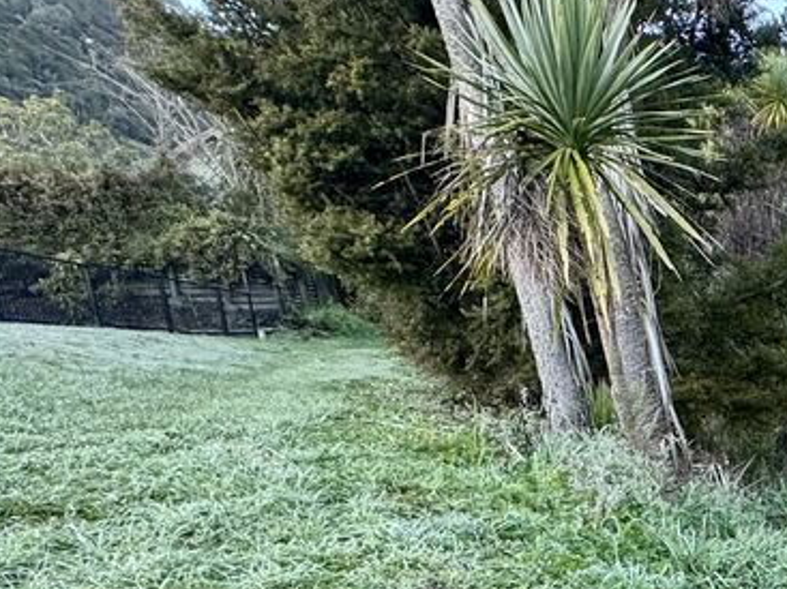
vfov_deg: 30.3
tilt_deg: -10.6
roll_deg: +2.5
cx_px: 1021
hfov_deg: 32.4
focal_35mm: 44
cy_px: 604
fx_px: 1000
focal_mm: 2.22
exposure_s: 1/99
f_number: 2.2
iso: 160
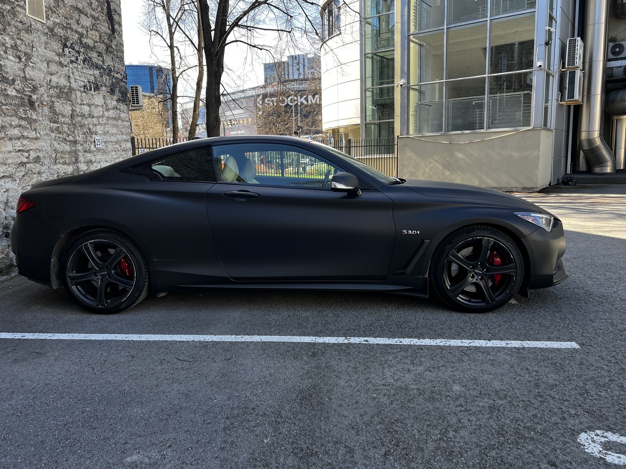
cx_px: 313
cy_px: 234
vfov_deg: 53.1
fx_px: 470
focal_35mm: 26
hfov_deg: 67.3
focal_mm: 5.7
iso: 50
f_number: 1.5
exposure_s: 1/377
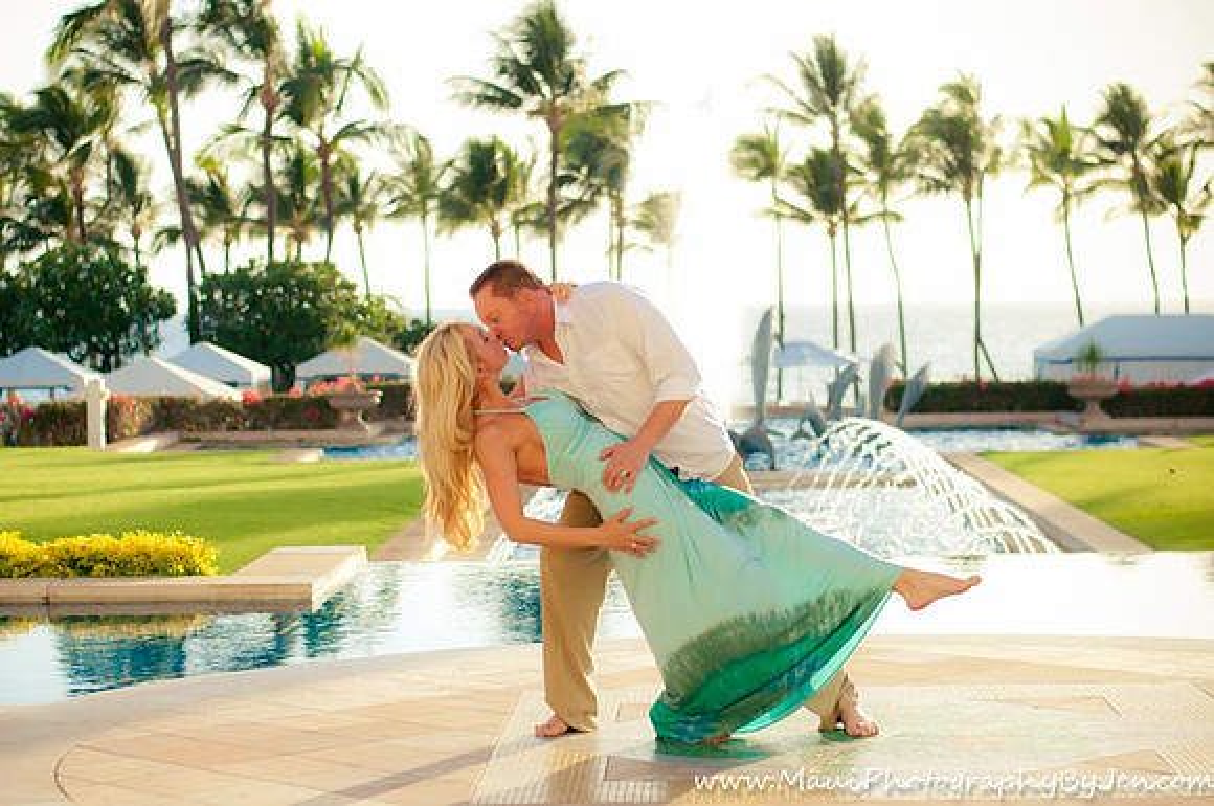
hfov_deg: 27.0
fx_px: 2526
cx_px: 607
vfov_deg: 18.1
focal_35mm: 75
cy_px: 403
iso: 400
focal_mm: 50
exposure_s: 1/1000
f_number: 2.8
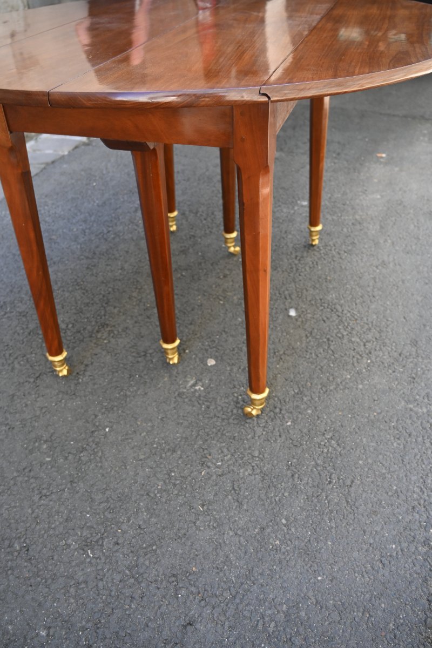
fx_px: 567
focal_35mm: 32
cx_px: 216
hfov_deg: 41.7
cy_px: 324
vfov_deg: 59.5
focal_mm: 21
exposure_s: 1/200
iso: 400
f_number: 3.5
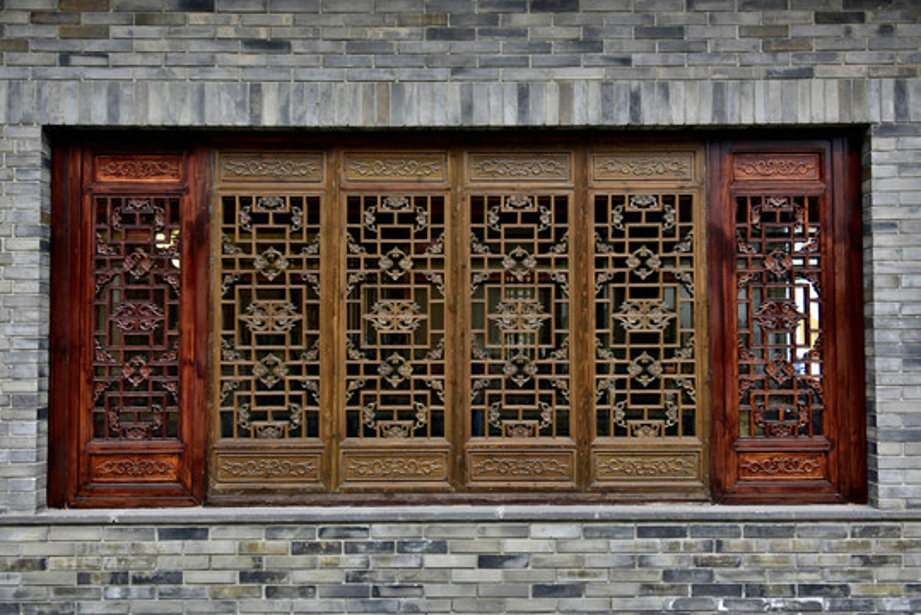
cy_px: 308
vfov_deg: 38.9
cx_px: 460
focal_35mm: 34
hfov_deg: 55.8
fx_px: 870
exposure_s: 1/100
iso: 100
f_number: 5.6
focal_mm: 34
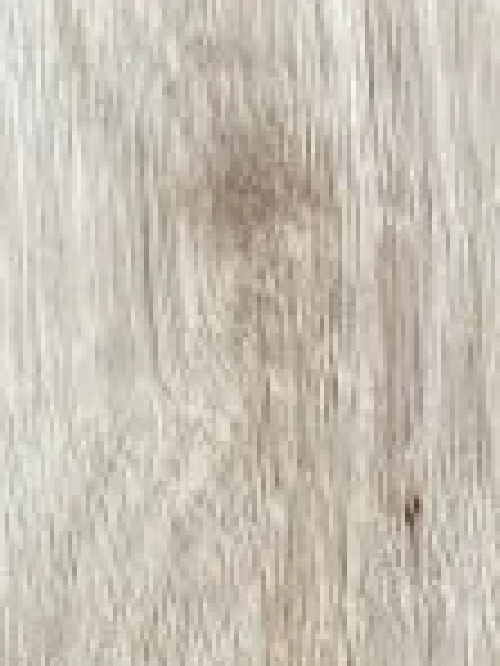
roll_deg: -0.3
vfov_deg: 8.6
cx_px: 1455
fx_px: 3467
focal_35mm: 180
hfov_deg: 7.4
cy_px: 2169
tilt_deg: -12.0
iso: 100
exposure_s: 1/50
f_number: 1.6
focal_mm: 4.2
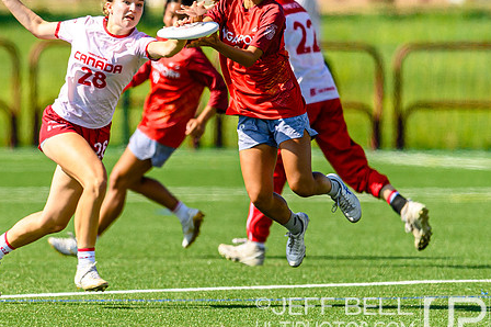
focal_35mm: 967
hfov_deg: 2.1
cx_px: 89
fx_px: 13179
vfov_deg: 1.4
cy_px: 124
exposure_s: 1/1600
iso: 100
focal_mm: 400
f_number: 3.2
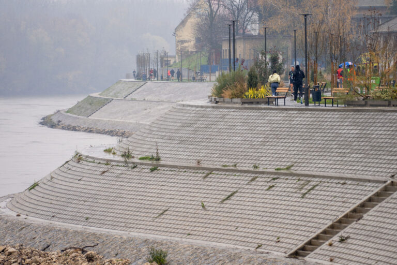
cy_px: 132
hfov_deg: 6.6
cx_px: 198
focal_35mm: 314
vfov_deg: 4.4
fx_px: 3459
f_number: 4
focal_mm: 200
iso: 400
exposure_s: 1/500
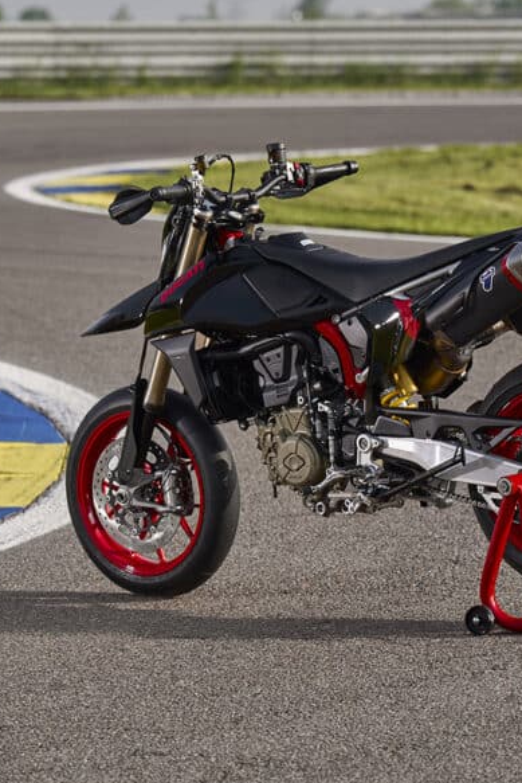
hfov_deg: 5.8
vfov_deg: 8.7
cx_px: 352
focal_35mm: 237
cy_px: 588
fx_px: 5151
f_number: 5
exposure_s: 1/640
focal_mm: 135
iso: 125
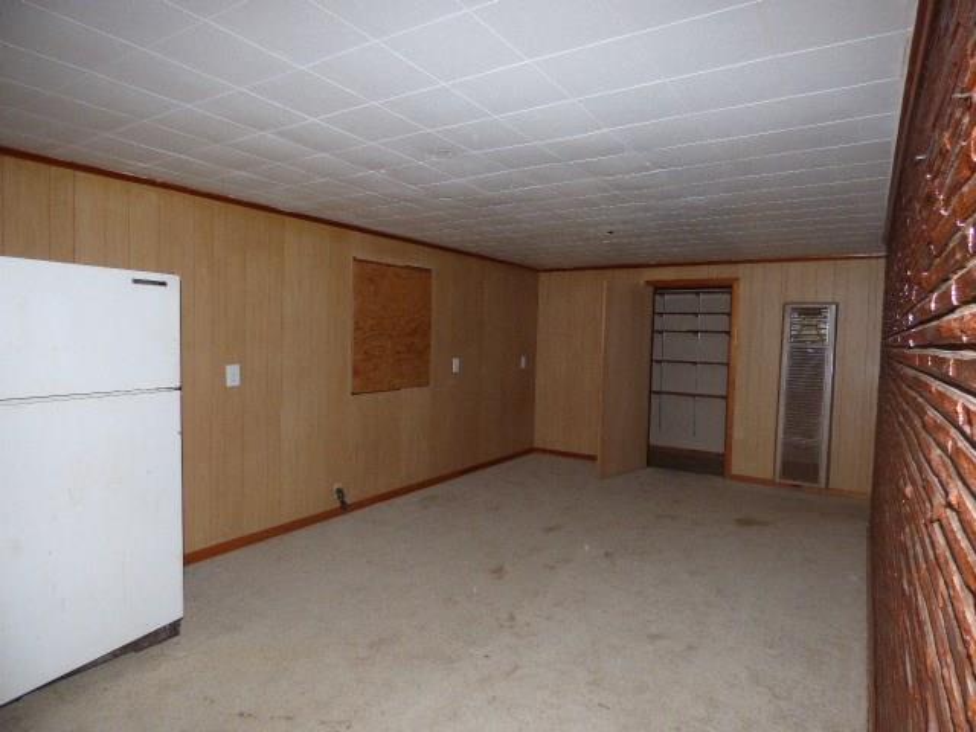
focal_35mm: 20
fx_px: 564
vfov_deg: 66.0
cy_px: 366
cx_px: 488
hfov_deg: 81.7
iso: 400
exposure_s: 1/80
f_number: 2.8
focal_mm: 3.58
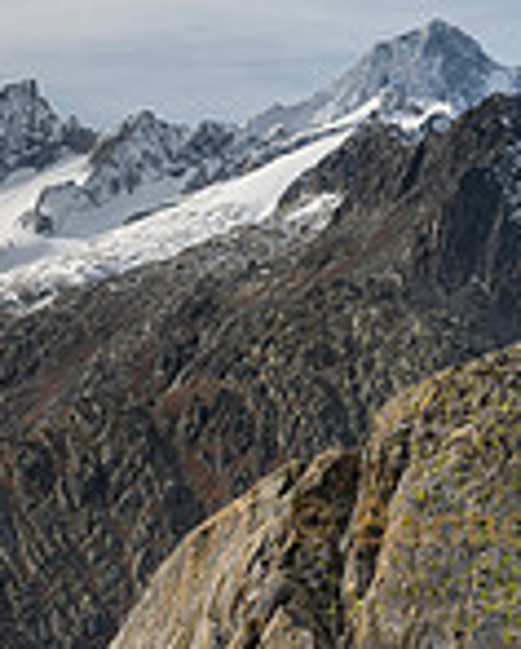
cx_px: 751
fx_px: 3424
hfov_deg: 8.5
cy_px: -84
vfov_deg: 10.7
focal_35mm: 178
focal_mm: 44
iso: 100
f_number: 8
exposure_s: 1/400
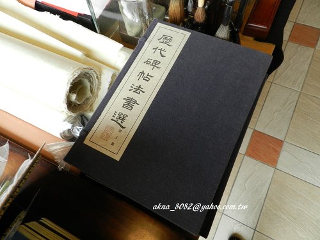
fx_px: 213
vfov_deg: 58.9
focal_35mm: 23
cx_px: 160
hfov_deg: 73.9
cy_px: 120
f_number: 3.4
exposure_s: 1/50
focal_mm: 4
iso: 160
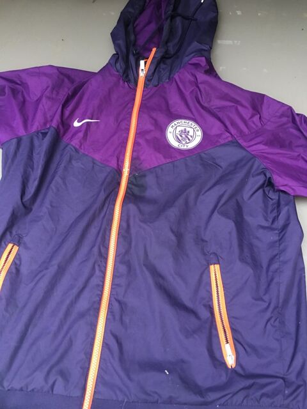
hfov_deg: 48.2
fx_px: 343
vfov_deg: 61.7
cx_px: 154
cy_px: 204
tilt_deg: -63.5
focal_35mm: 29
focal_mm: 4.15
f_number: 2.2
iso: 160
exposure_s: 1/33
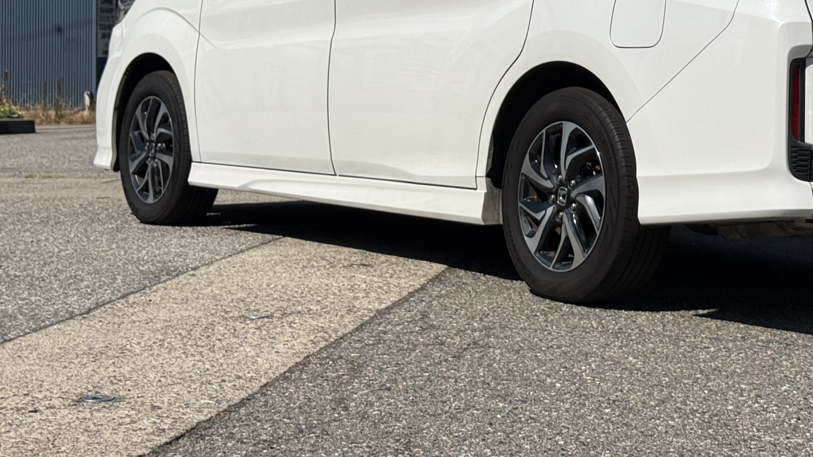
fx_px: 1875
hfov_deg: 24.2
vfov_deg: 13.7
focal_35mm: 87
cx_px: 606
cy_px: -10
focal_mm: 6.76
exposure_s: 1/8772
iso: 64
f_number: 1.78
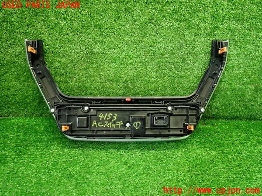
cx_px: 131
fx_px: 227
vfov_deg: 46.8
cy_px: 98
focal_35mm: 30
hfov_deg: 60.0
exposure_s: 1/30
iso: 250
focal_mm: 5.4
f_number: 2.3
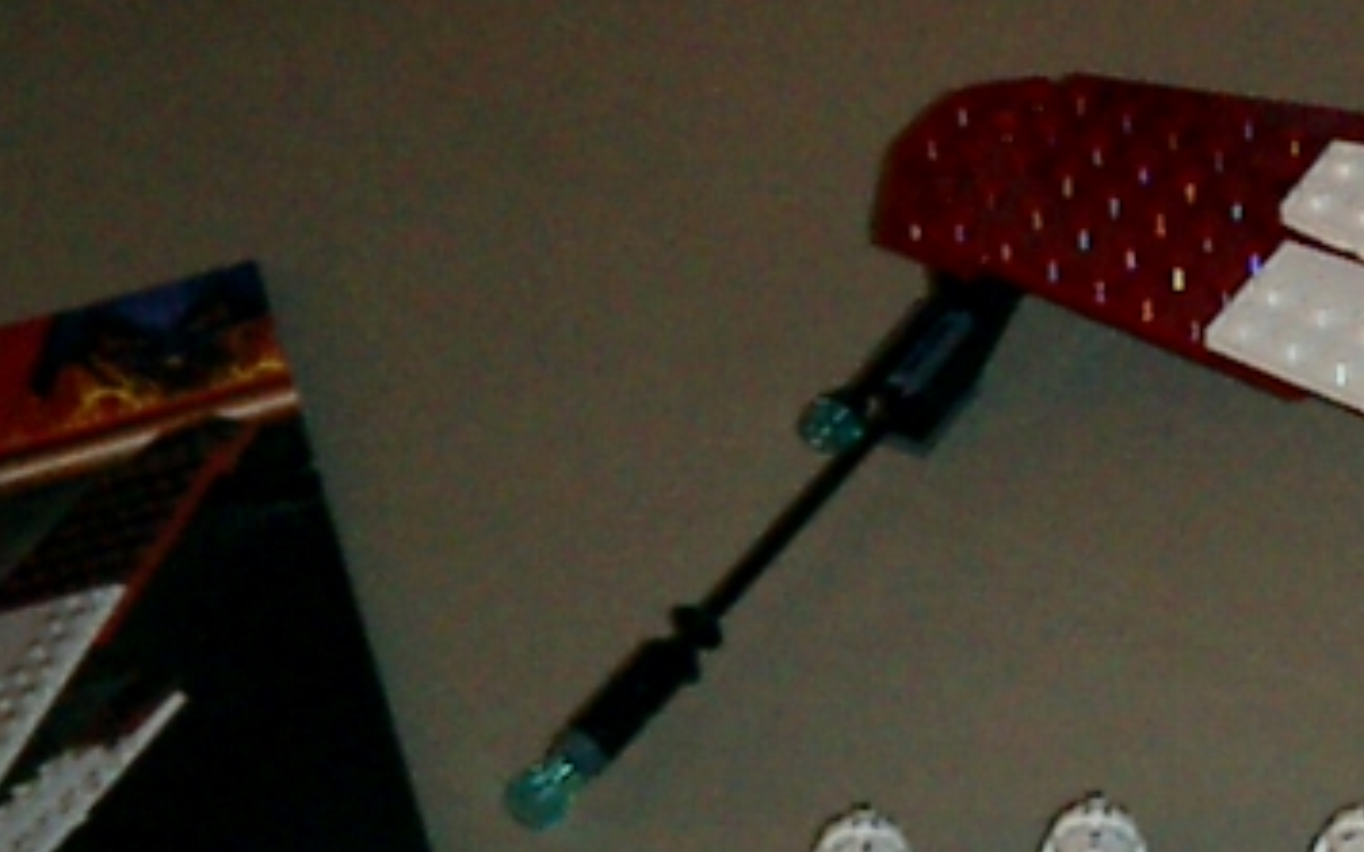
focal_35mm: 137
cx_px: 1559
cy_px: 88
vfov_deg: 9.5
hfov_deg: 14.8
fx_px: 5092
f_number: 3.2
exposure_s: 1/30
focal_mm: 7.5
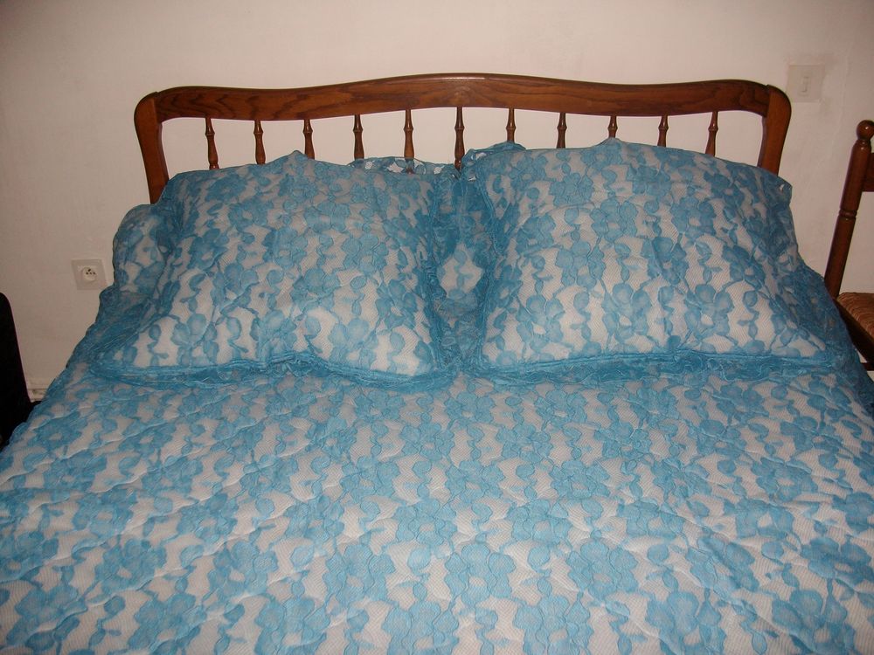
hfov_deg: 56.8
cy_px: 328
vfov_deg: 44.2
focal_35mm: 32
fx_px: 808
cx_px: 437
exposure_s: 1/40
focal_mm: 5.7
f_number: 2.9
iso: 125
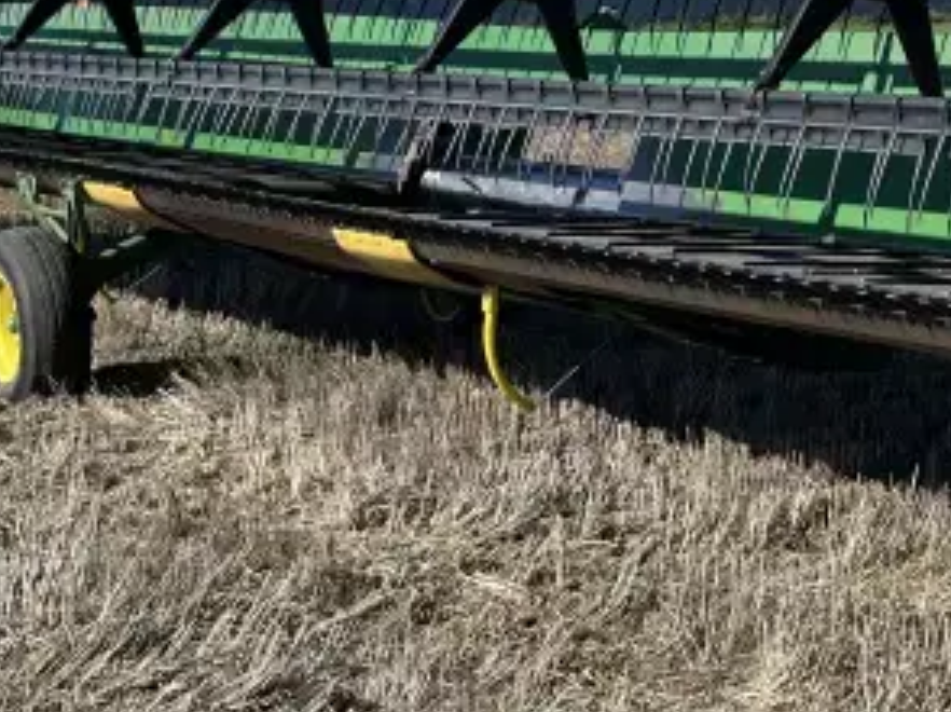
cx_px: 983
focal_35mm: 85
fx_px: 2333
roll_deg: +1.7
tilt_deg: -2.1
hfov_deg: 22.1
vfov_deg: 17.2
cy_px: 129
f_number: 1.6
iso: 32
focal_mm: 5.1
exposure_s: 1/2545
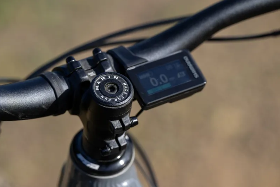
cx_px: 139
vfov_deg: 8.8
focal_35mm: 156
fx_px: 1213
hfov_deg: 13.2
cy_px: 94
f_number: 5
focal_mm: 155
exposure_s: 1/640
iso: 100
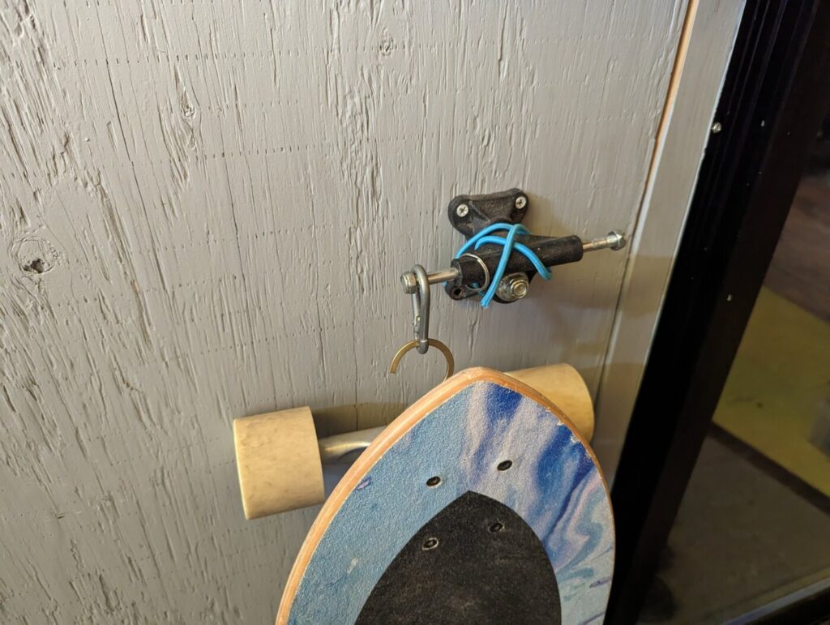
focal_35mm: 24
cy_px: 312
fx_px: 576
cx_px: 415
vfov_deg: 56.9
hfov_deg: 71.5
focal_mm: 6.81
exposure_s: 1/41.6
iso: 1952
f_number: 1.85
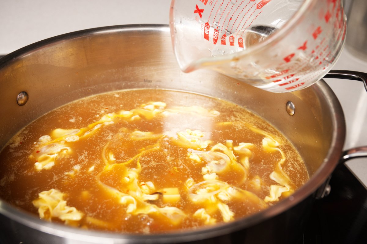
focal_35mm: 41
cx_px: 184
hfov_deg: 47.4
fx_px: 418
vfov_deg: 32.6
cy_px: 122
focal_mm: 41
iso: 2000
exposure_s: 1/1250
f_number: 7.1
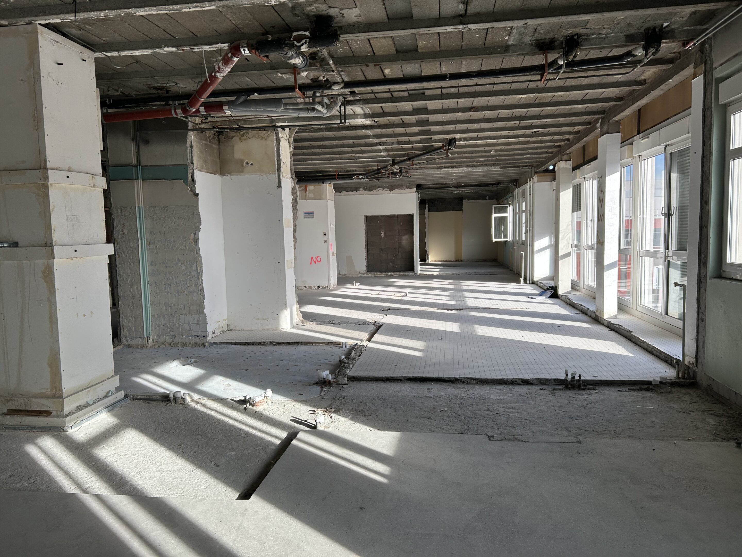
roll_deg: -0.4
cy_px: 278
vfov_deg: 53.1
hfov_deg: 67.3
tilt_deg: -4.0
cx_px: 371
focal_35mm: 26
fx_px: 557
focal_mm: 5.7
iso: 50
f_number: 1.5
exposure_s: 1/650
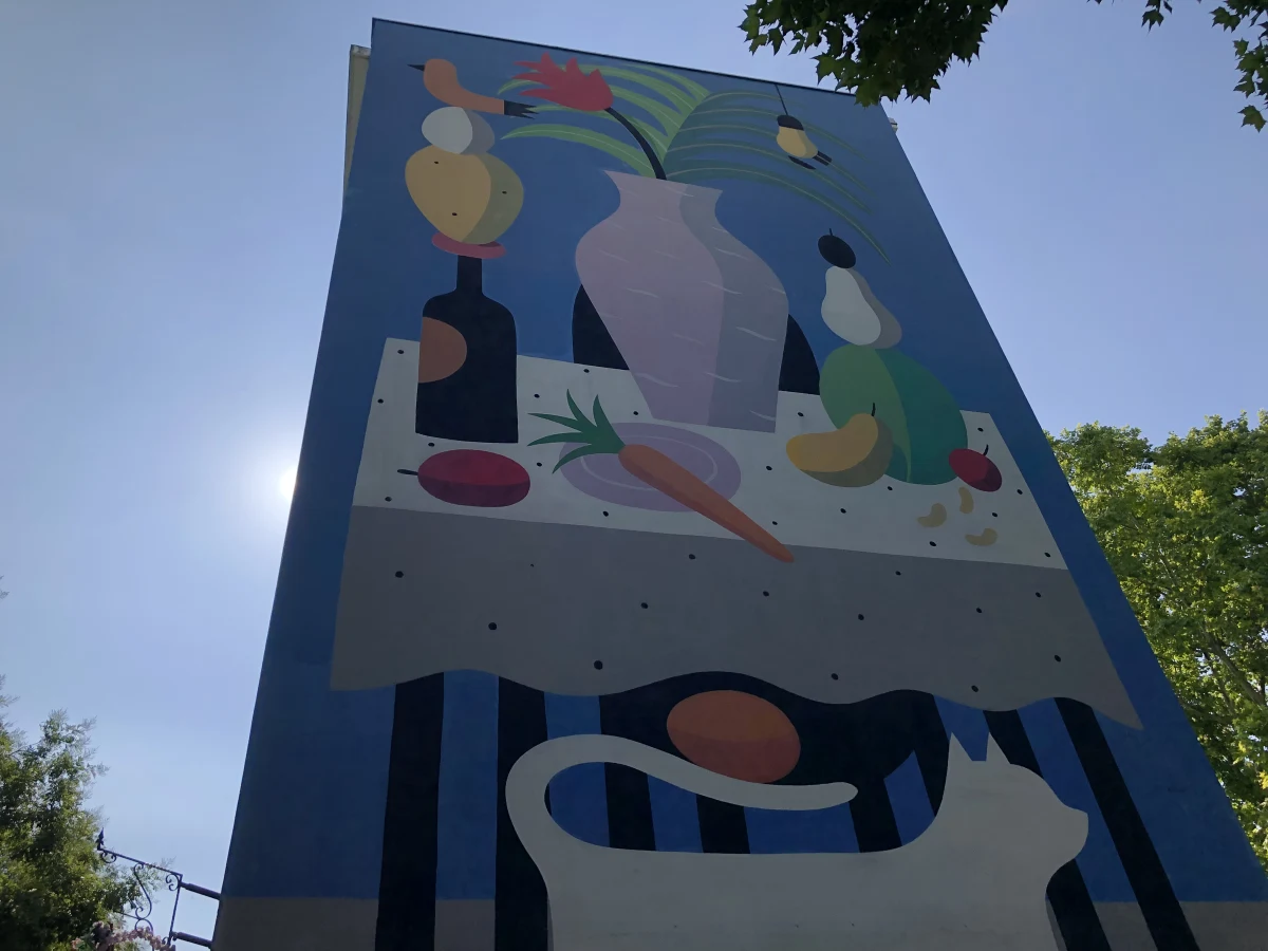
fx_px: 1026
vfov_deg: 49.7
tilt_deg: +43.1
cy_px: 476
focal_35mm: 28
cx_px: 634
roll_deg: +7.8
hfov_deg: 63.4
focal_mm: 4
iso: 20
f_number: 1.8
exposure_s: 1/2525
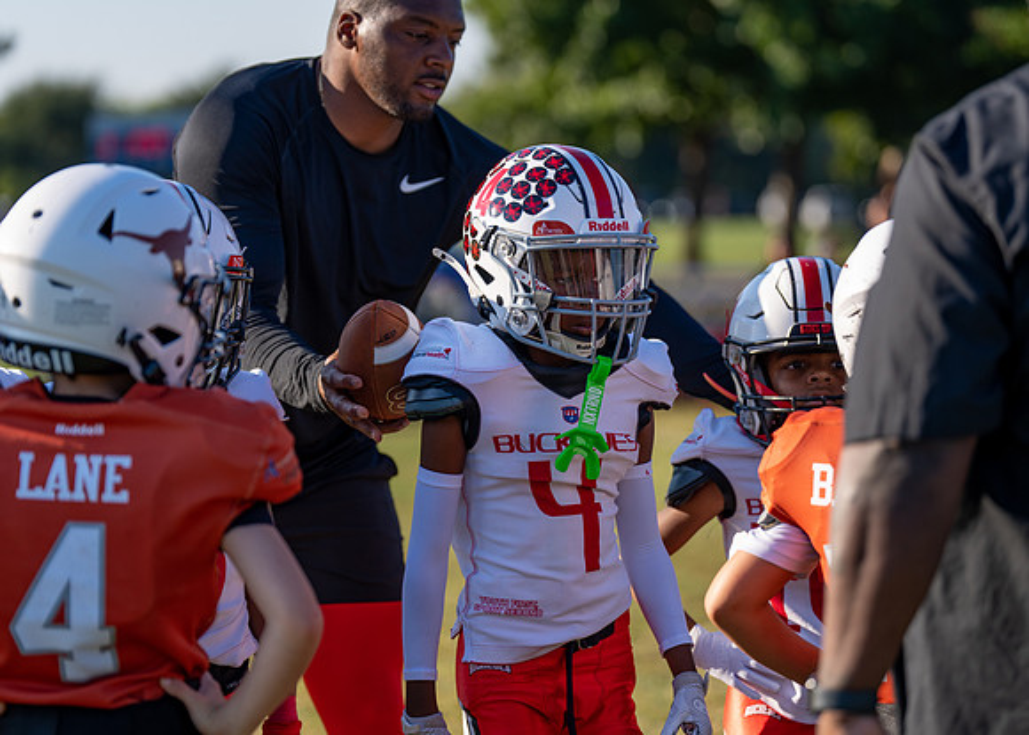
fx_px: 3827
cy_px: 368
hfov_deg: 15.3
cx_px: 514
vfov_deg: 11.0
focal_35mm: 131
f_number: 2.8
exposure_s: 1/1000
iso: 100
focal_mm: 125
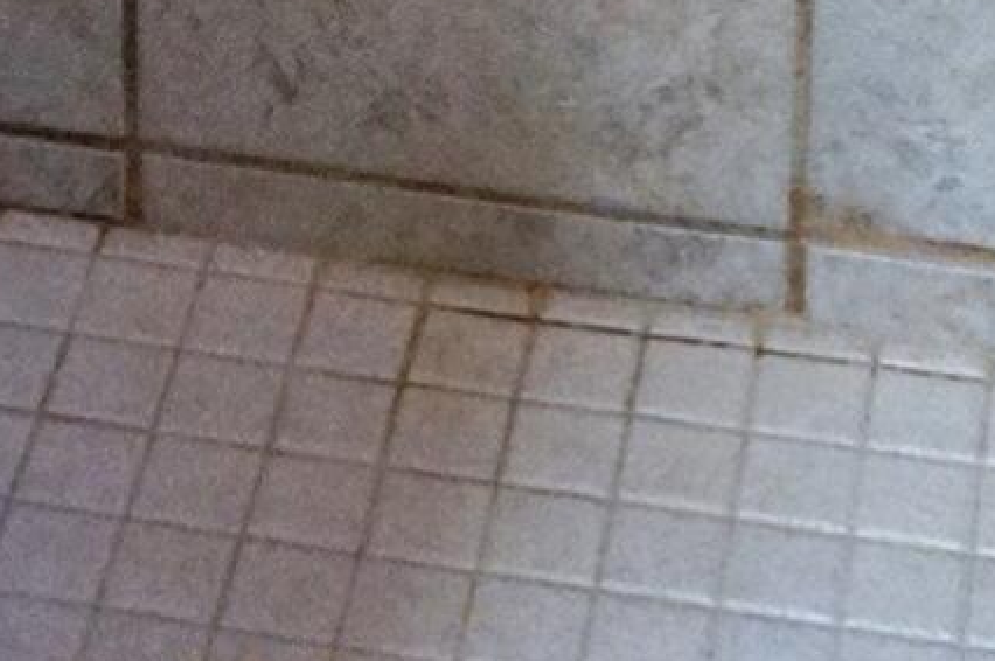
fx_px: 4666
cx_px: 227
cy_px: -1521
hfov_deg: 12.1
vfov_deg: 7.0
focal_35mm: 169
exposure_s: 1/160
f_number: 3.5
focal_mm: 16
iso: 3200
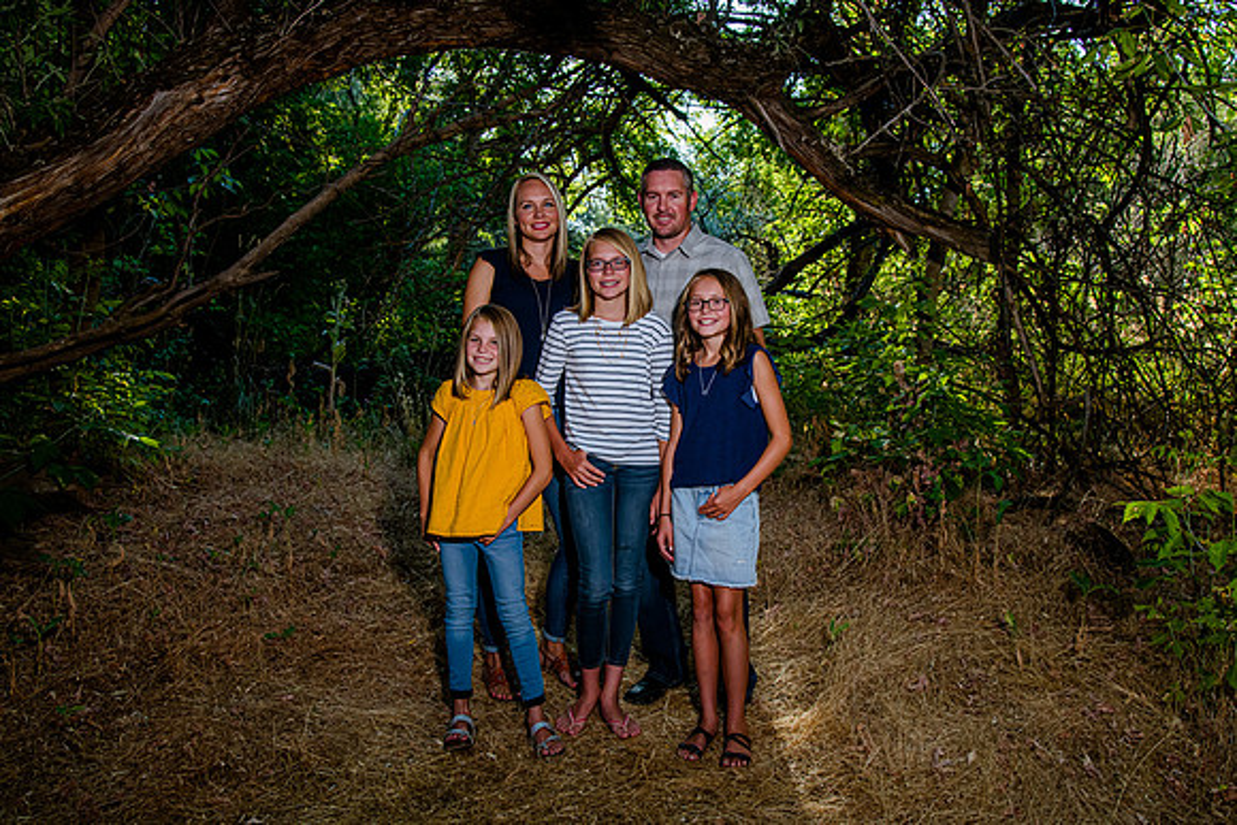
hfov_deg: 56.1
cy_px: 417
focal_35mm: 34
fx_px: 1158
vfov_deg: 39.2
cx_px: 664
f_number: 7.1
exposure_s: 1/250
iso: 500
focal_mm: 31
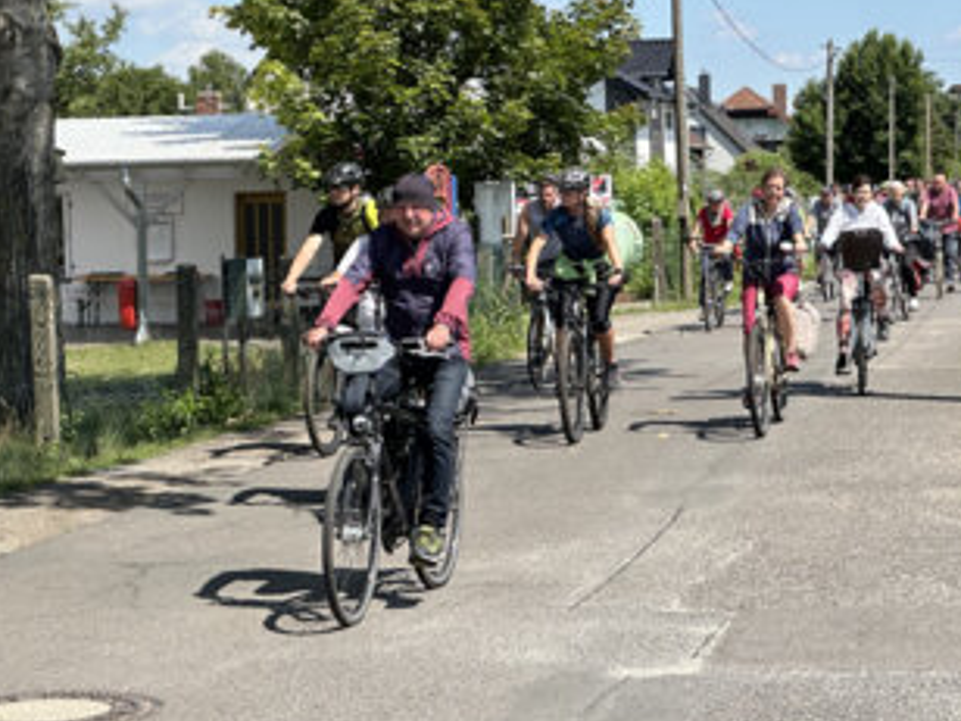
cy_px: 278
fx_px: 2776
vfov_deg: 14.8
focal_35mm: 100
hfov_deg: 19.6
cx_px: 384
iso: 32
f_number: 2.8
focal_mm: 9
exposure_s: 1/552
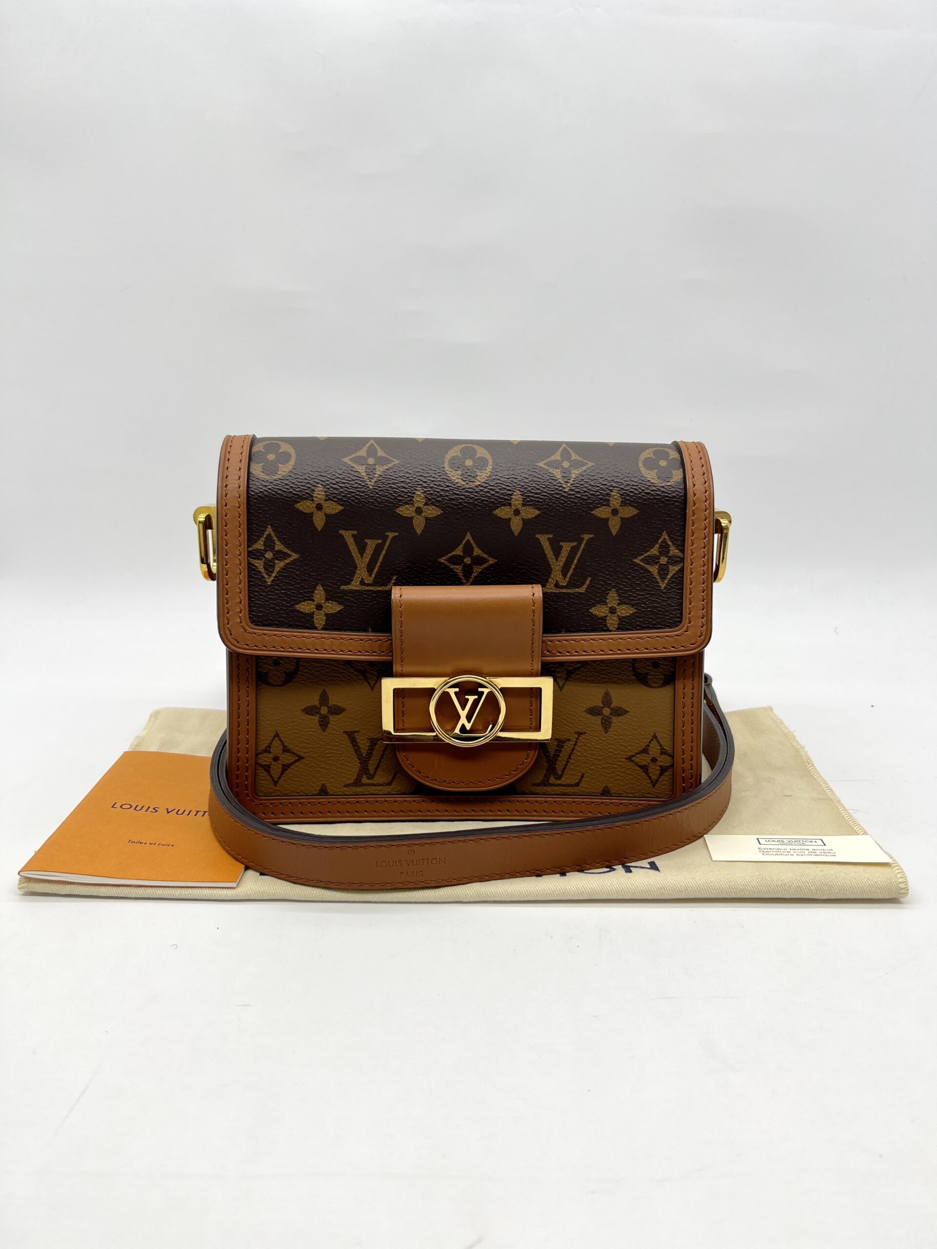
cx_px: 468
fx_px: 938
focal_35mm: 26
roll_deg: -0.5
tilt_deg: -17.3
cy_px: 624
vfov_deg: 67.3
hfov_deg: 53.1
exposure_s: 1/165
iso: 40
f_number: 1.5
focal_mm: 5.7
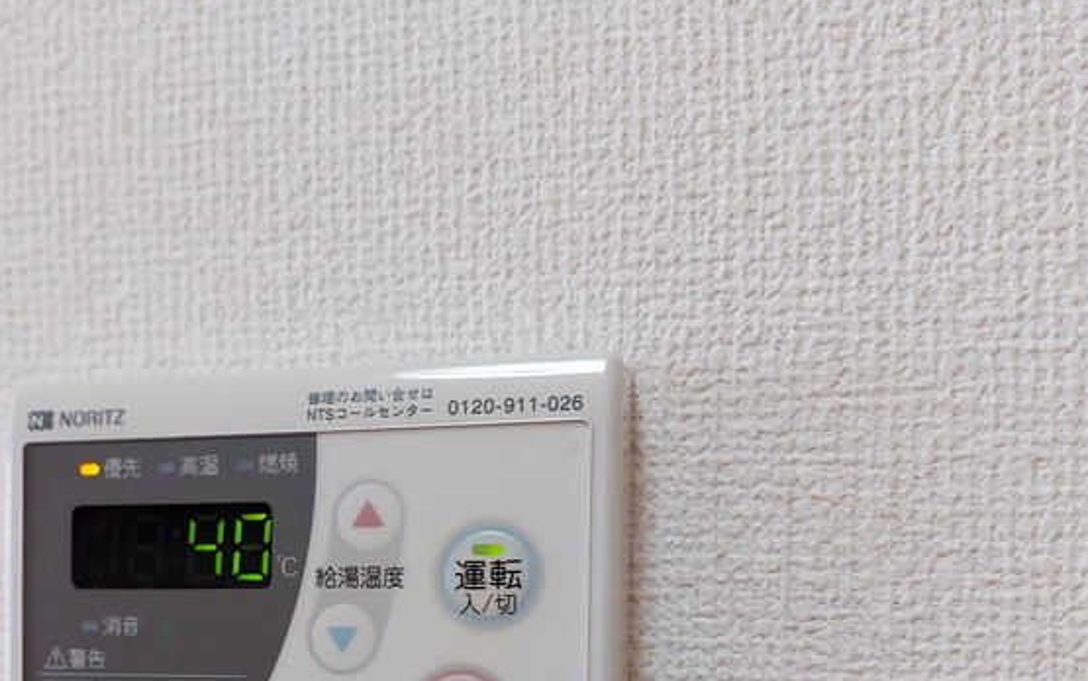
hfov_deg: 44.4
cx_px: 341
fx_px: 1305
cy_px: 652
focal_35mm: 44
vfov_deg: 27.8
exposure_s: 1/24
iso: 64
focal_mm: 5.23
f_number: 1.8
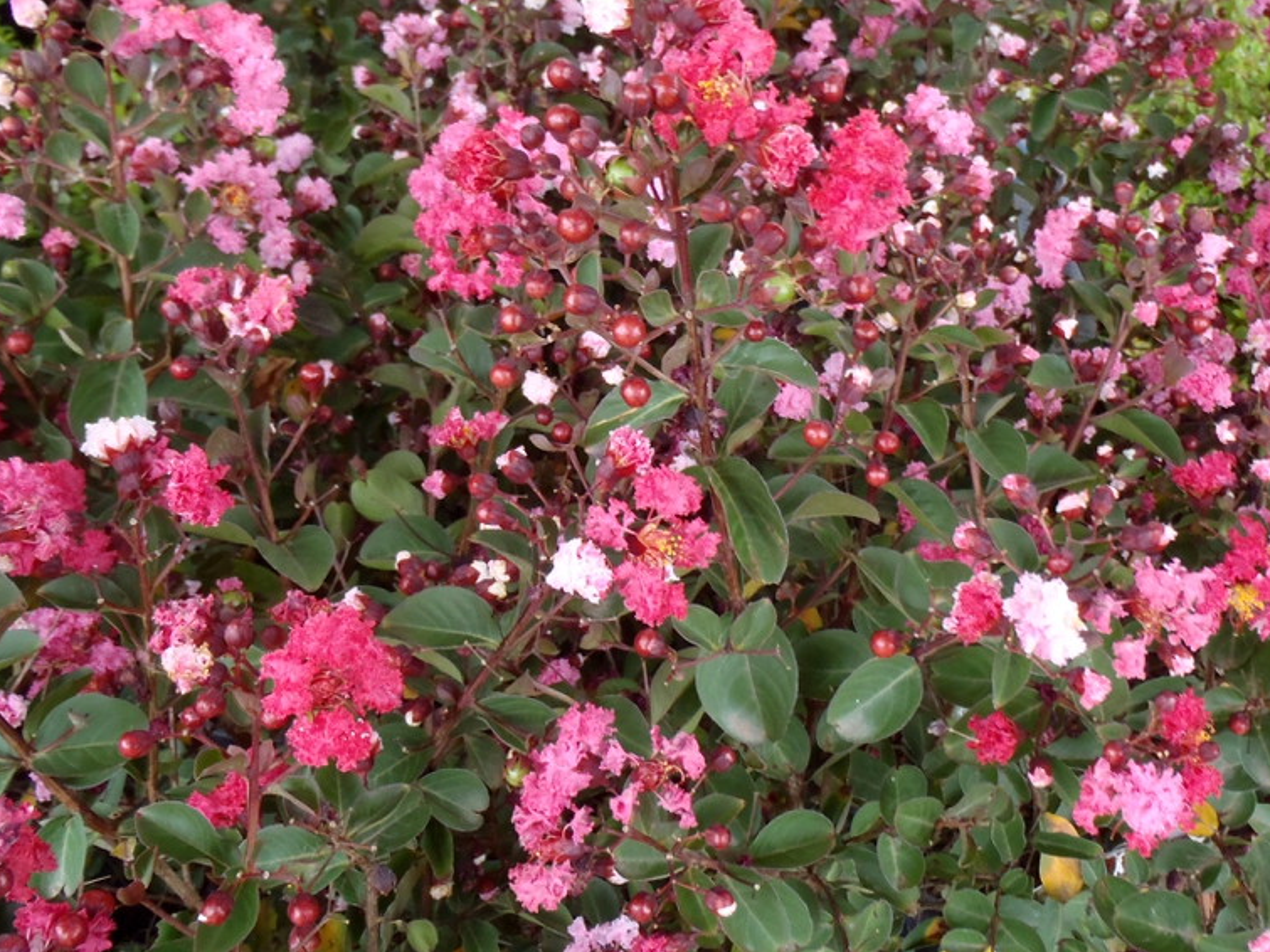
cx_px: 745
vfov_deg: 37.5
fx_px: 1394
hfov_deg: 48.8
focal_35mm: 38
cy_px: 375
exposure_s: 1/5
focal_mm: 5
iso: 200
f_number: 3.9
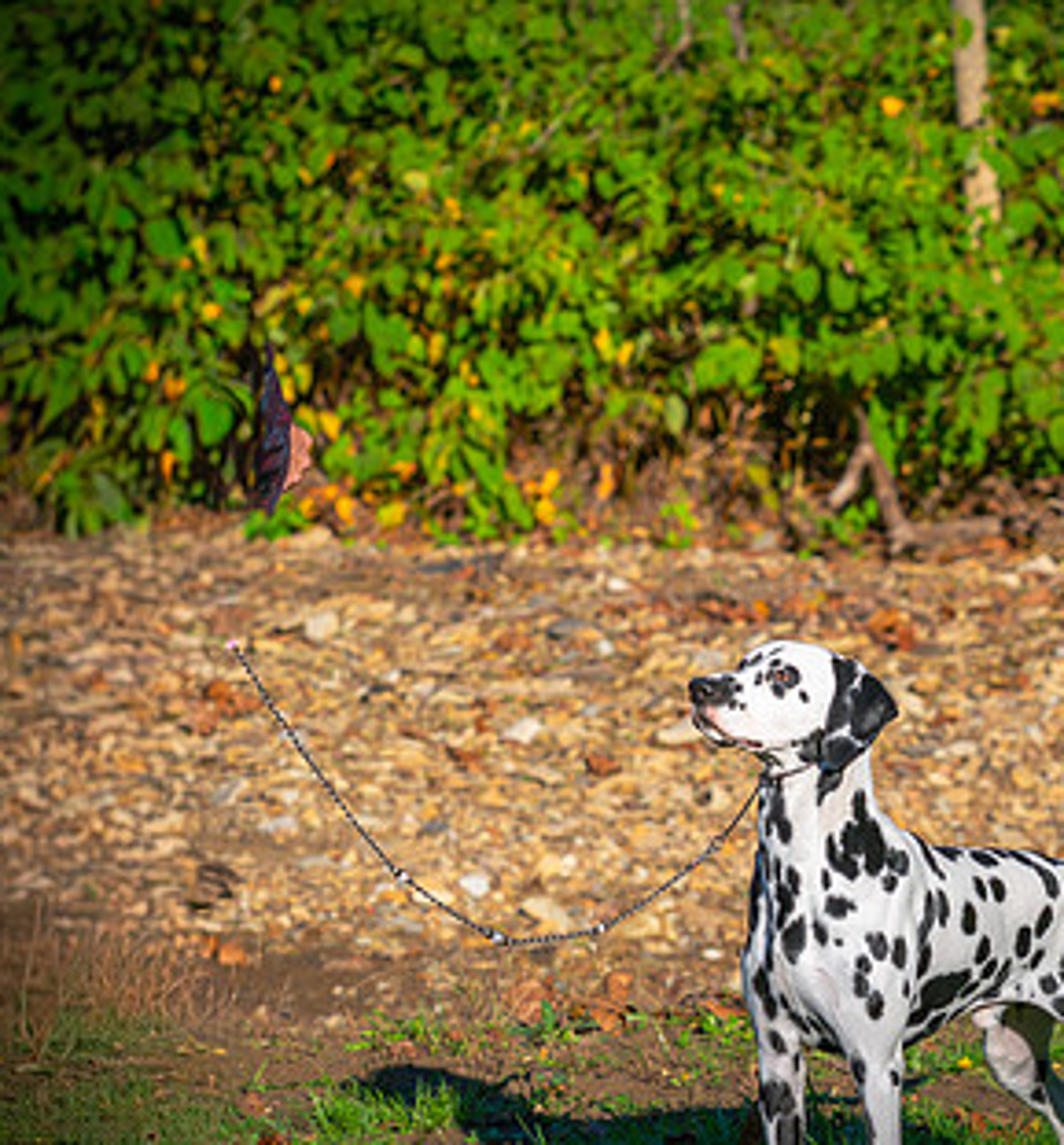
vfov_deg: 10.5
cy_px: 670
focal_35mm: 172
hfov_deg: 9.8
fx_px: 6213
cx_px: 815
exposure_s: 1/500
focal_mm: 90
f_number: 5
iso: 100
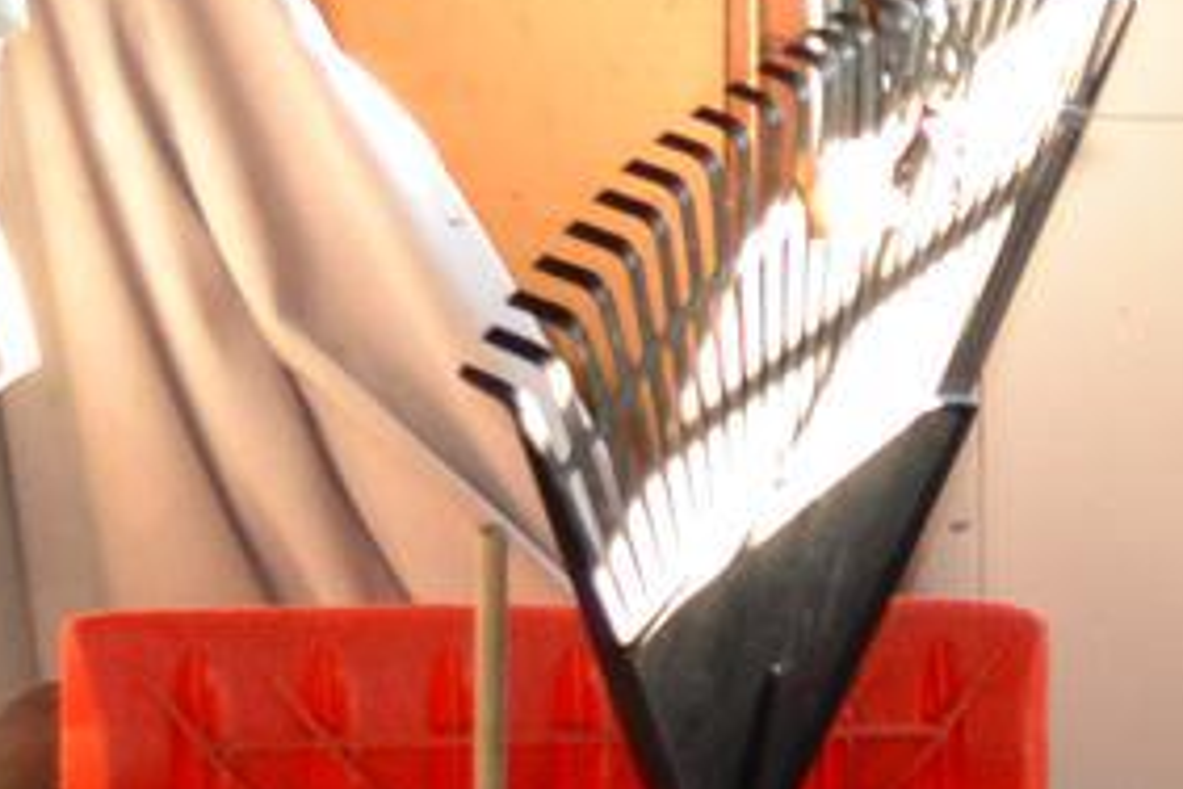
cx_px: 3029
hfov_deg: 8.5
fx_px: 7163
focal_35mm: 218
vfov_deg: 6.3
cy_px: 988
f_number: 3.8
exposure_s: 1/60
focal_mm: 20
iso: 900
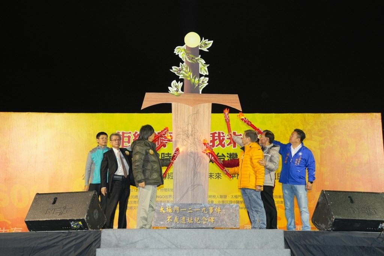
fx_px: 523
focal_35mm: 49
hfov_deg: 40.3
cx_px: 192
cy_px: 128
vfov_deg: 27.5
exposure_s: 1/100
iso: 2000
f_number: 5
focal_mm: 49
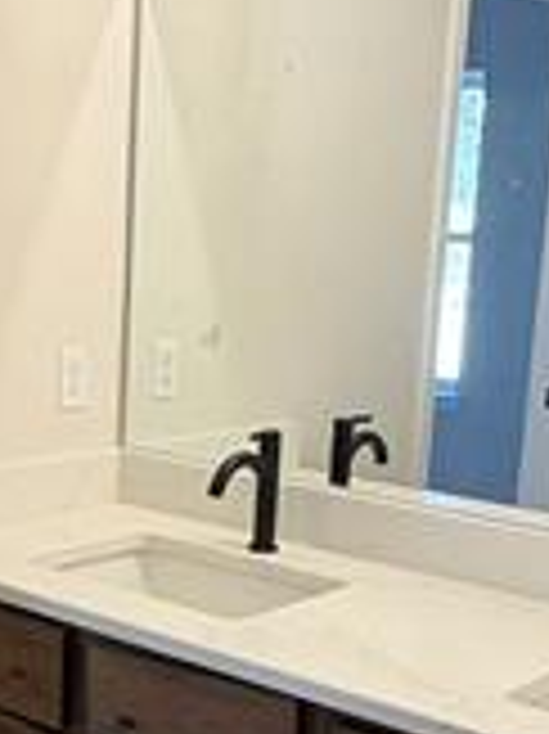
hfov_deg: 21.9
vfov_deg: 29.2
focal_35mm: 66
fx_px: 1397
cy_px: 504
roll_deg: -1.7
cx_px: 99
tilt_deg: -12.4
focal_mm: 2.22
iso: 160
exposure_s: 1/120
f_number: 2.2
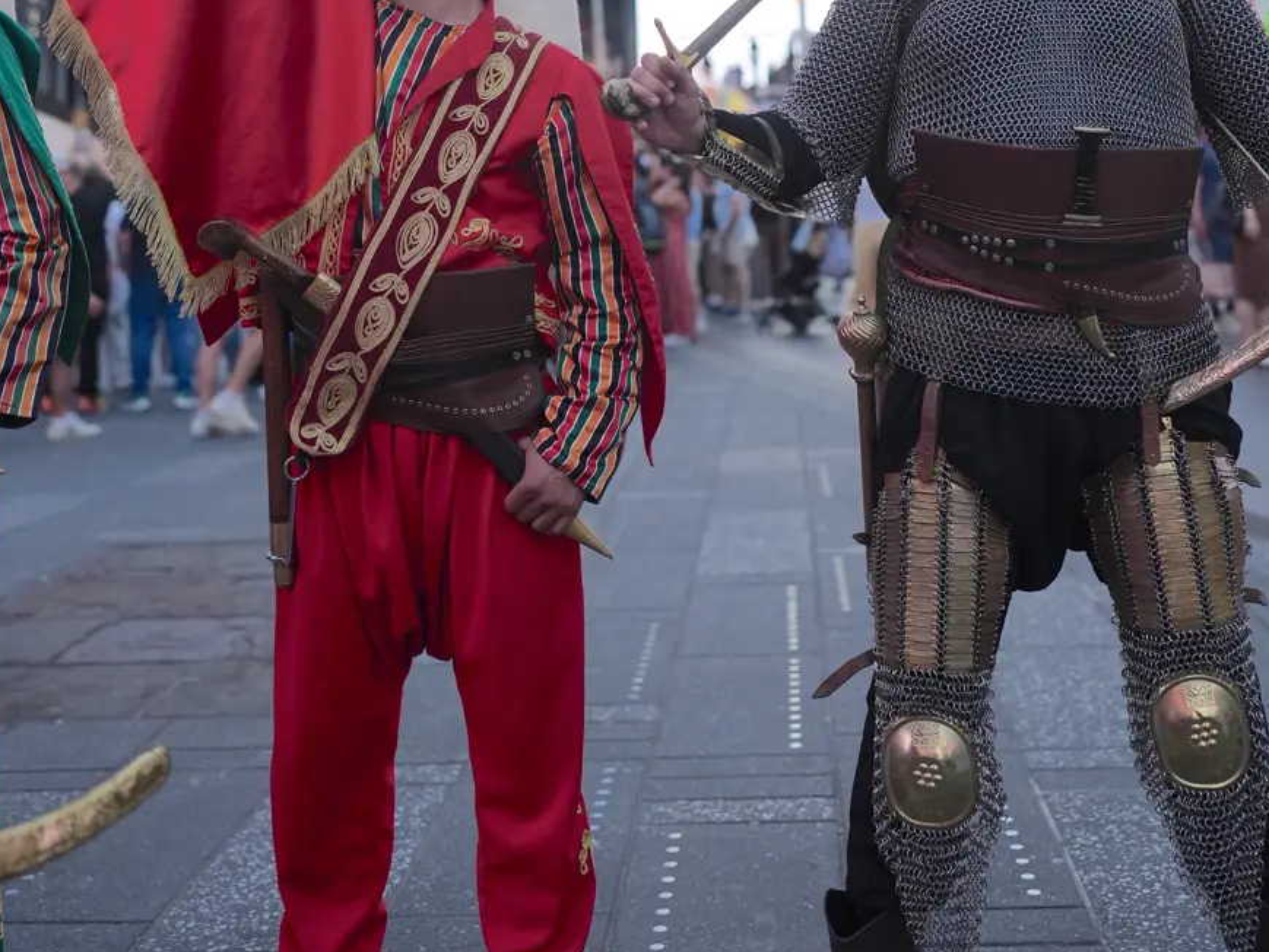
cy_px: 1
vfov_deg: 27.0
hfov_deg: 37.5
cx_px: 631
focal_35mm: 51
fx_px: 1870
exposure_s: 1/2500
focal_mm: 35
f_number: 2
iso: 400
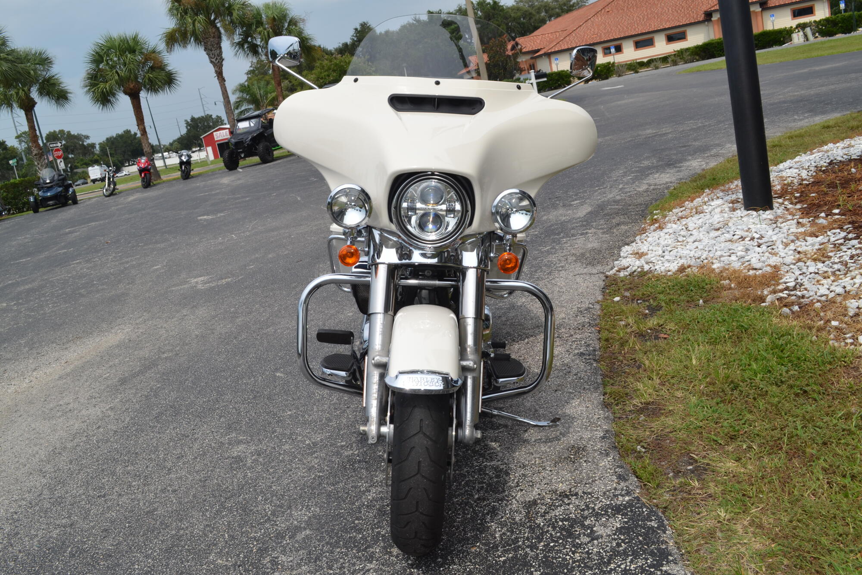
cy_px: 288
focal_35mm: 33
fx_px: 790
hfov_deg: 57.2
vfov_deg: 40.0
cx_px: 431
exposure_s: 1/200
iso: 100
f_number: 10
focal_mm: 22
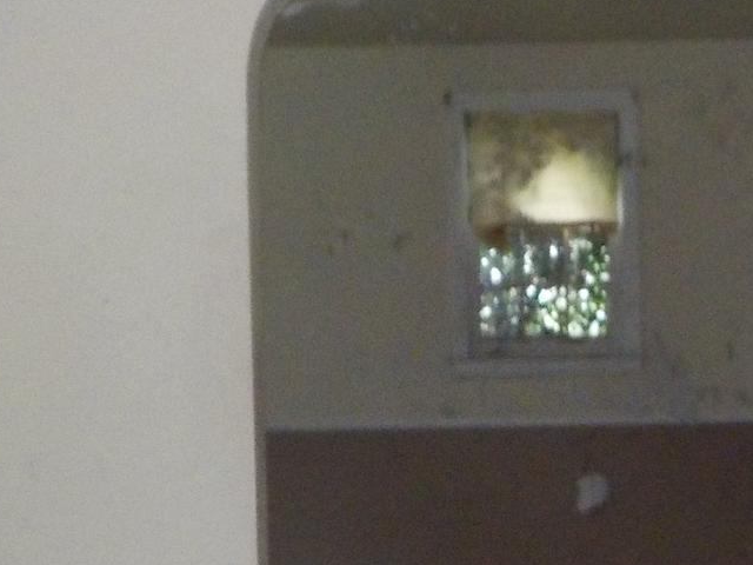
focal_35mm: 96
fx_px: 2088
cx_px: 492
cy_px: 444
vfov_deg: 15.3
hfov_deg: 20.4
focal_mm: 4.1
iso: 500
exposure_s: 1/15
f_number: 3.3
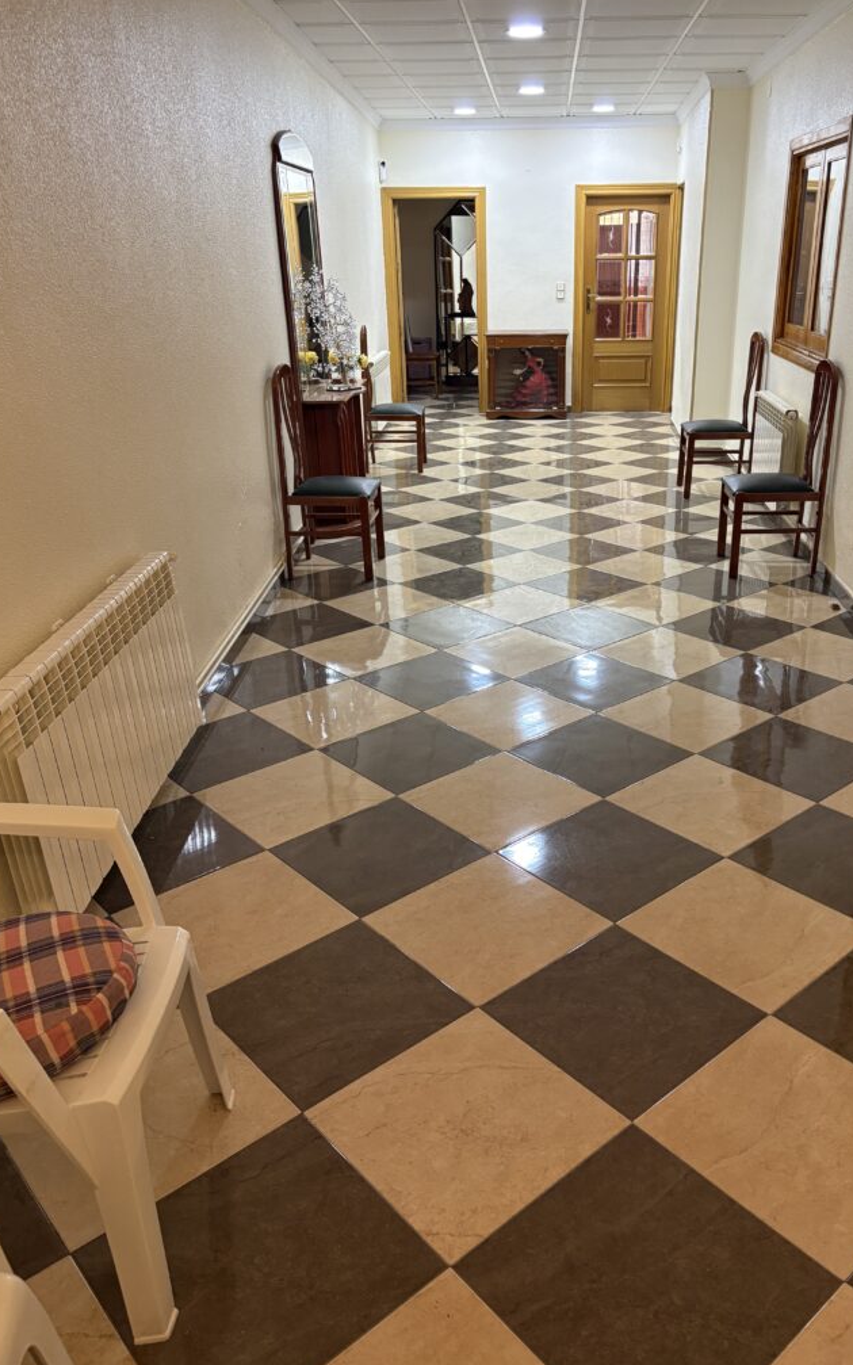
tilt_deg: -22.4
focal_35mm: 28
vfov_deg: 66.5
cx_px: 501
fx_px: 1041
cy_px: 682
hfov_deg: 44.4
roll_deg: +1.0
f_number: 1.6
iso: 160
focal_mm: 5.96
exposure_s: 1/50
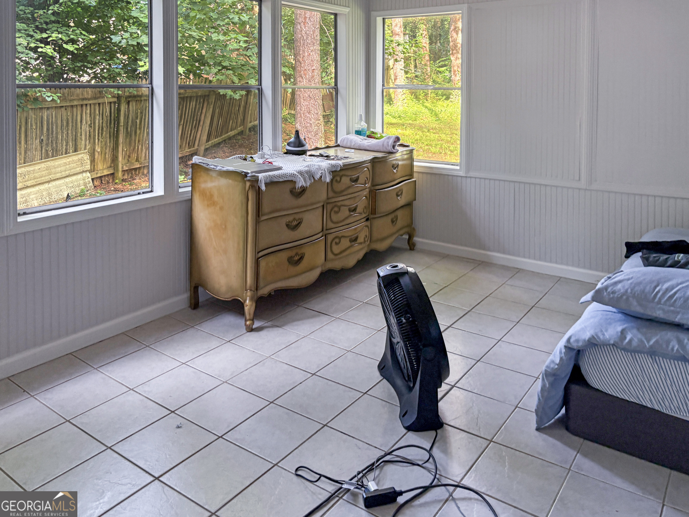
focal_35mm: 26
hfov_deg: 67.3
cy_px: 258
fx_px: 518
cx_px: 344
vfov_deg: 53.1
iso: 160
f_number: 1.6
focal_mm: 5.96
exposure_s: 1/60
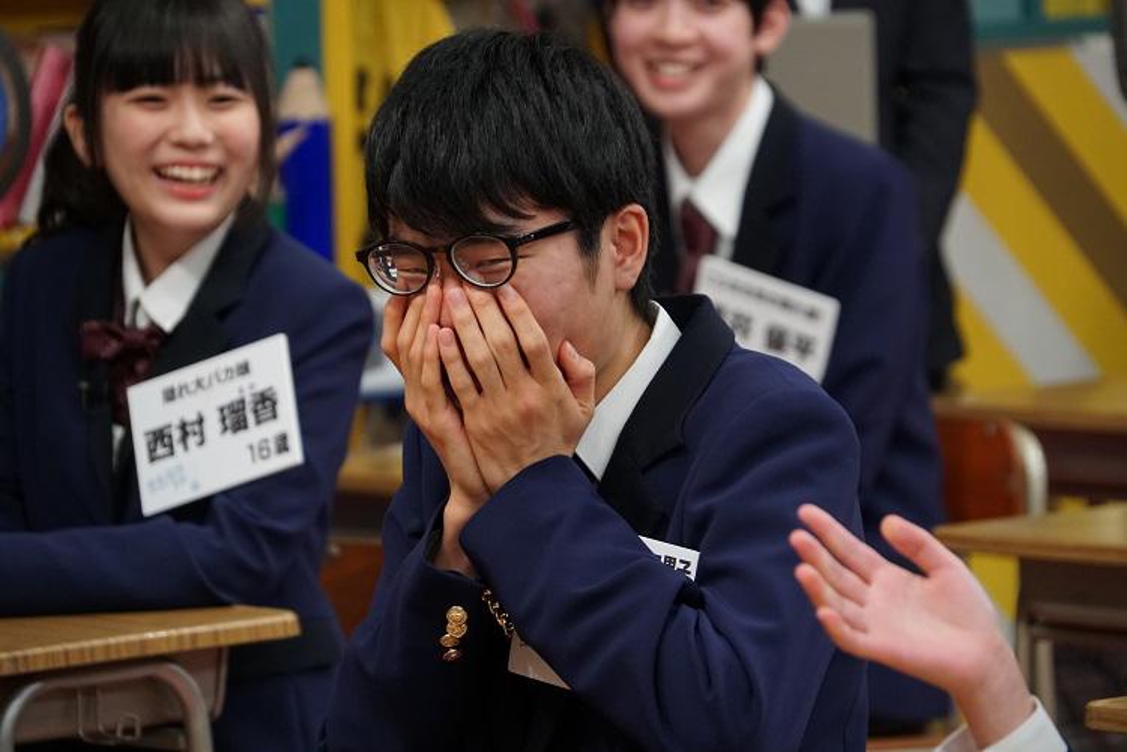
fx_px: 8076
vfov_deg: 5.3
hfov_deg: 8.0
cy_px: 376
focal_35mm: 258
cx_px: 564
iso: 2000
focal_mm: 172
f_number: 6.3
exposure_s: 1/200
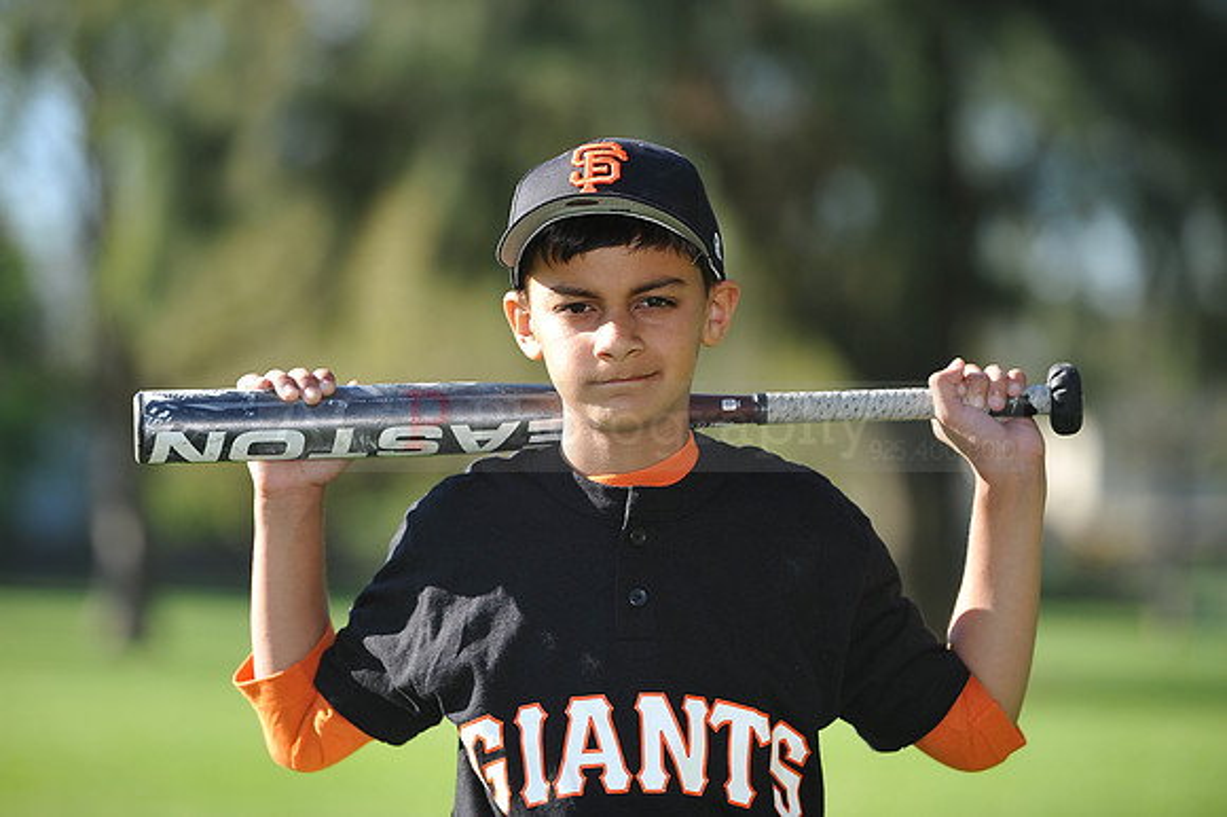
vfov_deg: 6.9
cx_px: 614
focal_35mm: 200
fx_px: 6813
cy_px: 408
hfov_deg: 10.3
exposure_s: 1/500
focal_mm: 200
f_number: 4.5
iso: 200
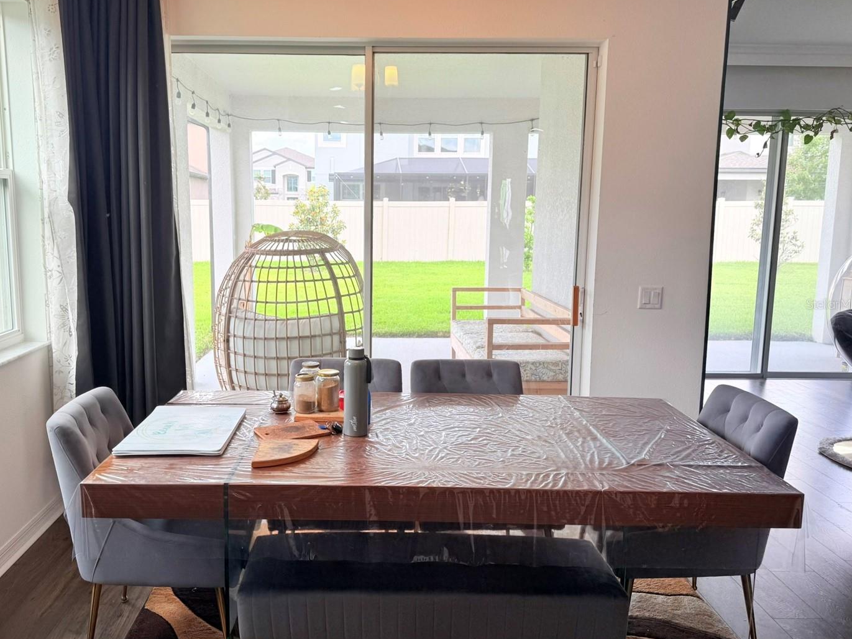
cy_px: 304
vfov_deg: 49.7
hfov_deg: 63.2
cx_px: 368
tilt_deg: -8.4
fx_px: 689
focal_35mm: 28
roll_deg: -0.7
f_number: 1.78
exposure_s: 1/268
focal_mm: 6.76
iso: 80
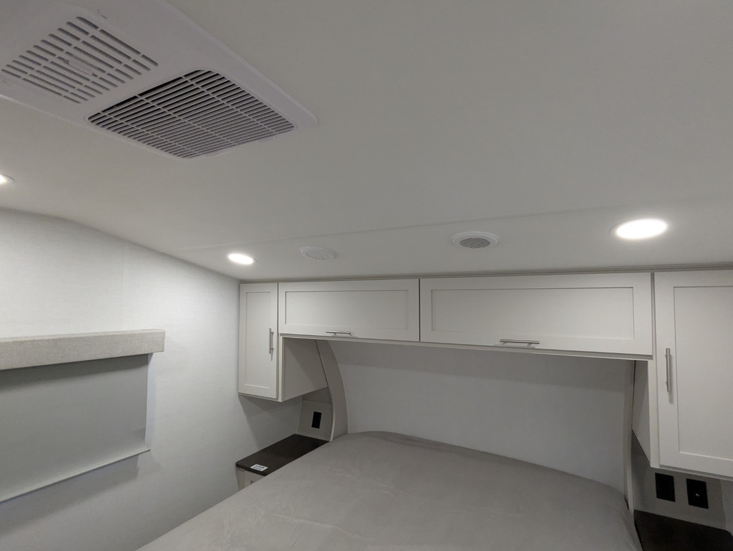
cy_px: 288
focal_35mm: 17
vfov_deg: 74.8
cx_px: 367
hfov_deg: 91.0
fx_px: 360
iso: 487
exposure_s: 1/192
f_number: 2.2
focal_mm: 2.35
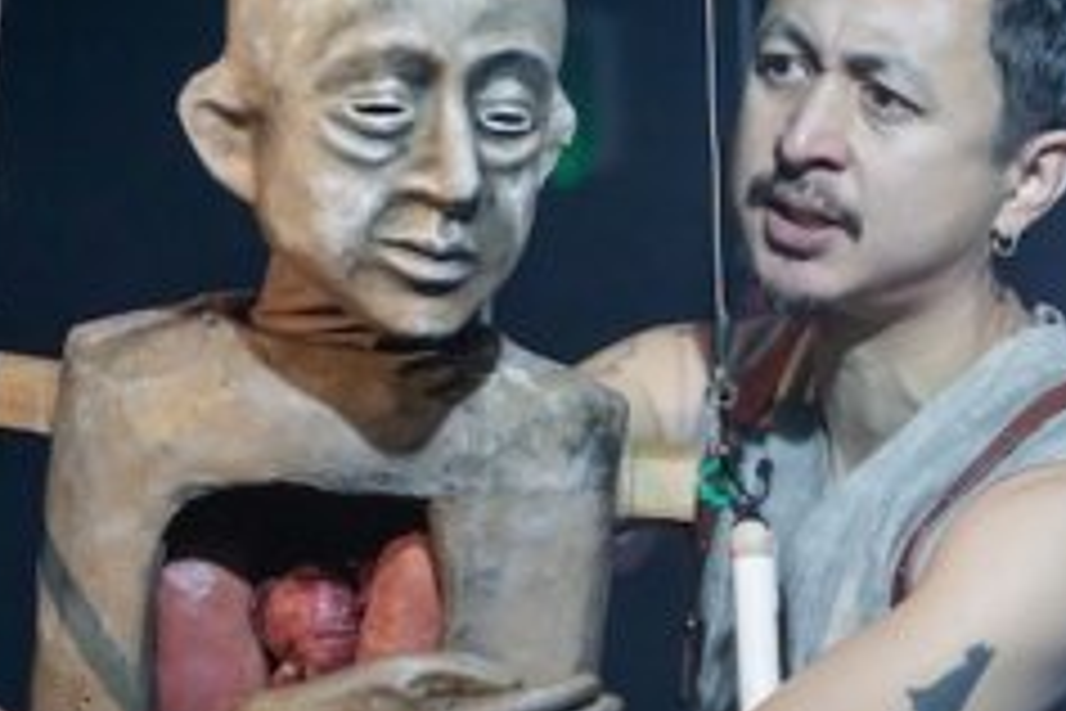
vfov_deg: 5.7
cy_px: 500
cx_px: 659
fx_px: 7136
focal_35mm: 241
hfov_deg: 8.5
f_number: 3.5
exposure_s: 1/250
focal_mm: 92
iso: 4000
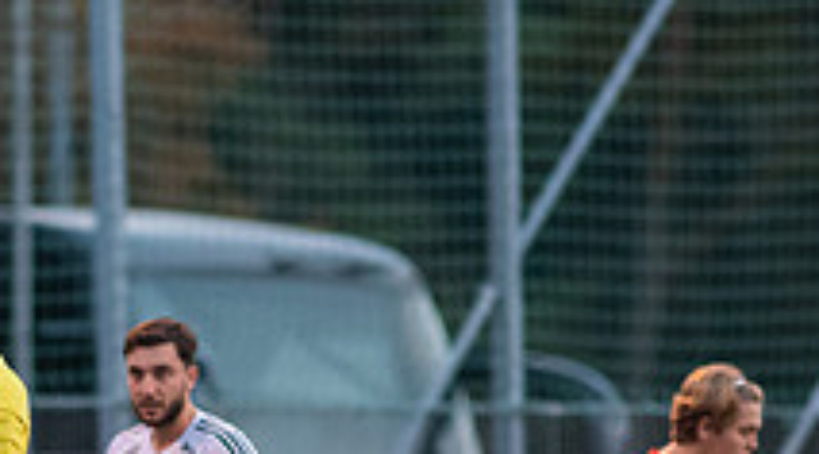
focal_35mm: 1486
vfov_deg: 0.8
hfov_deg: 1.5
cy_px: 798
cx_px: -258
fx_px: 32154
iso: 3600
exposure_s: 1/1000
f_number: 3.2
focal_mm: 300
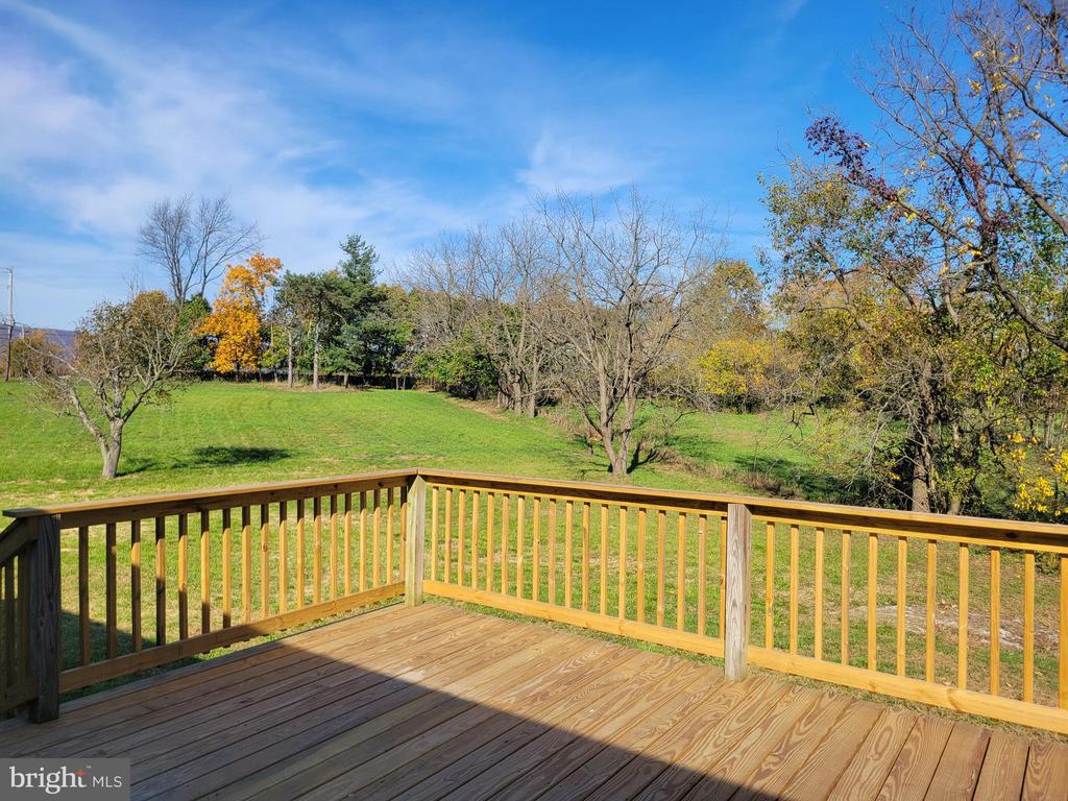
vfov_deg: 53.1
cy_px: 400
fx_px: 802
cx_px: 534
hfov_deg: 67.3
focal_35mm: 26
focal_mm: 5.4
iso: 40
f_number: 1.8
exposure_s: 1/1962
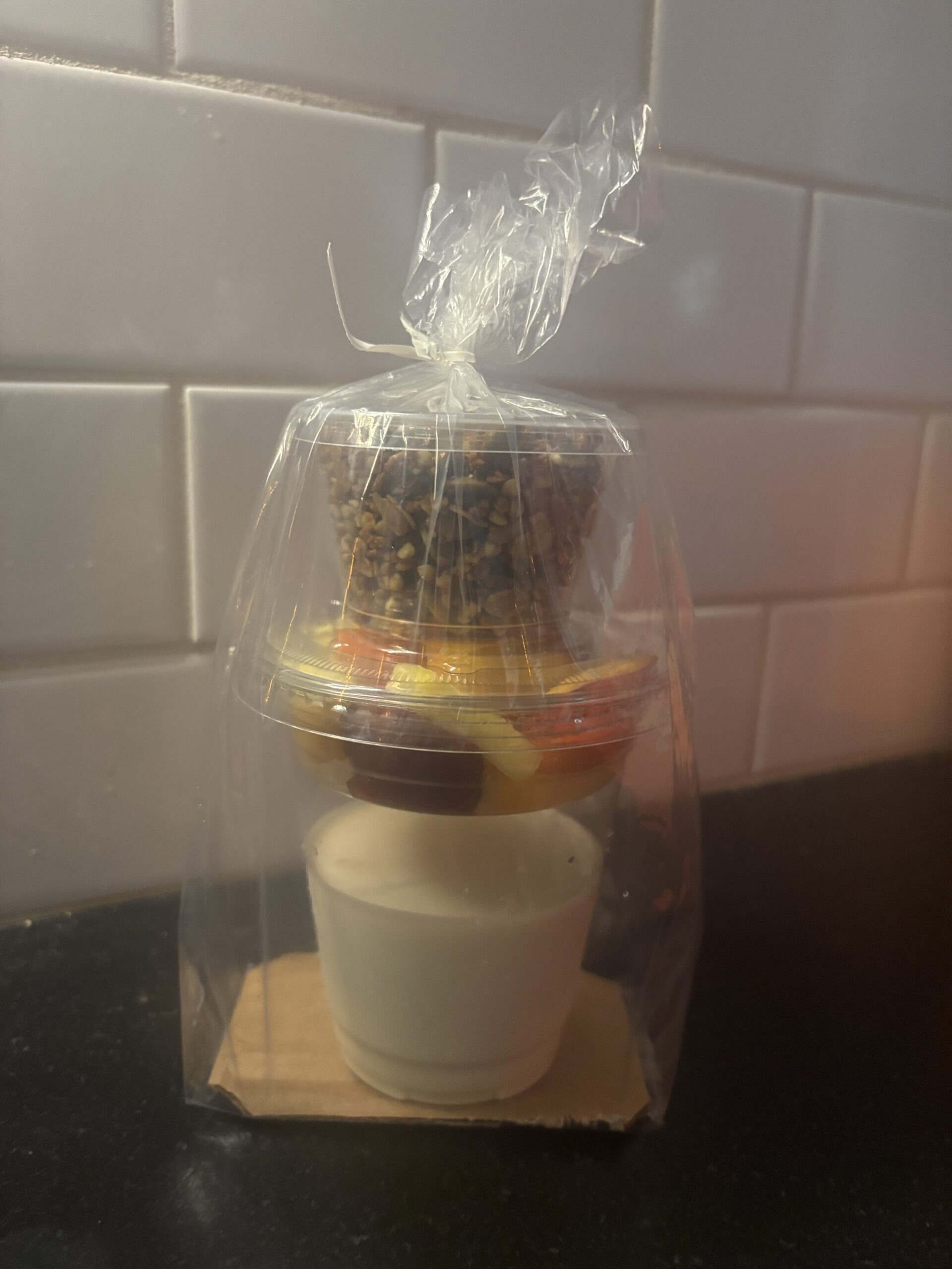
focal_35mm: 26
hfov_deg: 53.1
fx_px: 953
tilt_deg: -14.3
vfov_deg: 67.3
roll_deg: -2.9
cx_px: 476
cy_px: 634
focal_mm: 5.96
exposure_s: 1/29
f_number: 1.6
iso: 640
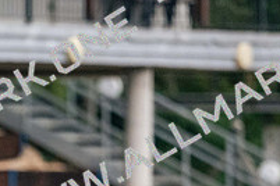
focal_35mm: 1733
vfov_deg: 0.8
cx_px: -110
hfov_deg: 1.2
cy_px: 267
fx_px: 13478
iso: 2500
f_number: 4.5
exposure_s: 1/2500
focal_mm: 400
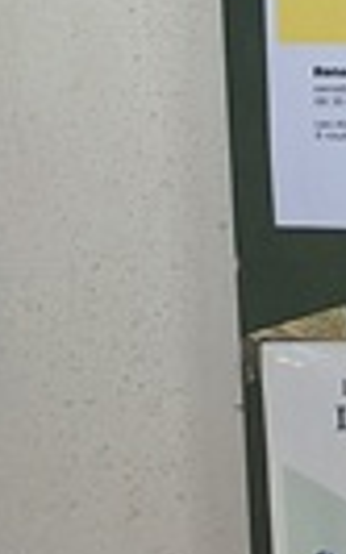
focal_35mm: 147
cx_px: 1630
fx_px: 2220
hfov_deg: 6.2
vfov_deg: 13.7
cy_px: -167
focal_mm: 5.54
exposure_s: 1/162
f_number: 1.8
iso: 40
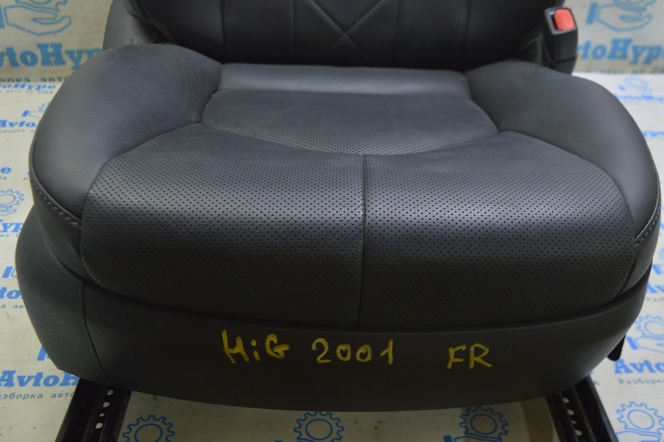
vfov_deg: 33.0
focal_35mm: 40
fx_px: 746
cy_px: 221
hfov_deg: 48.0
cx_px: 332
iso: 400
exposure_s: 1/20
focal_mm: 27
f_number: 5.6
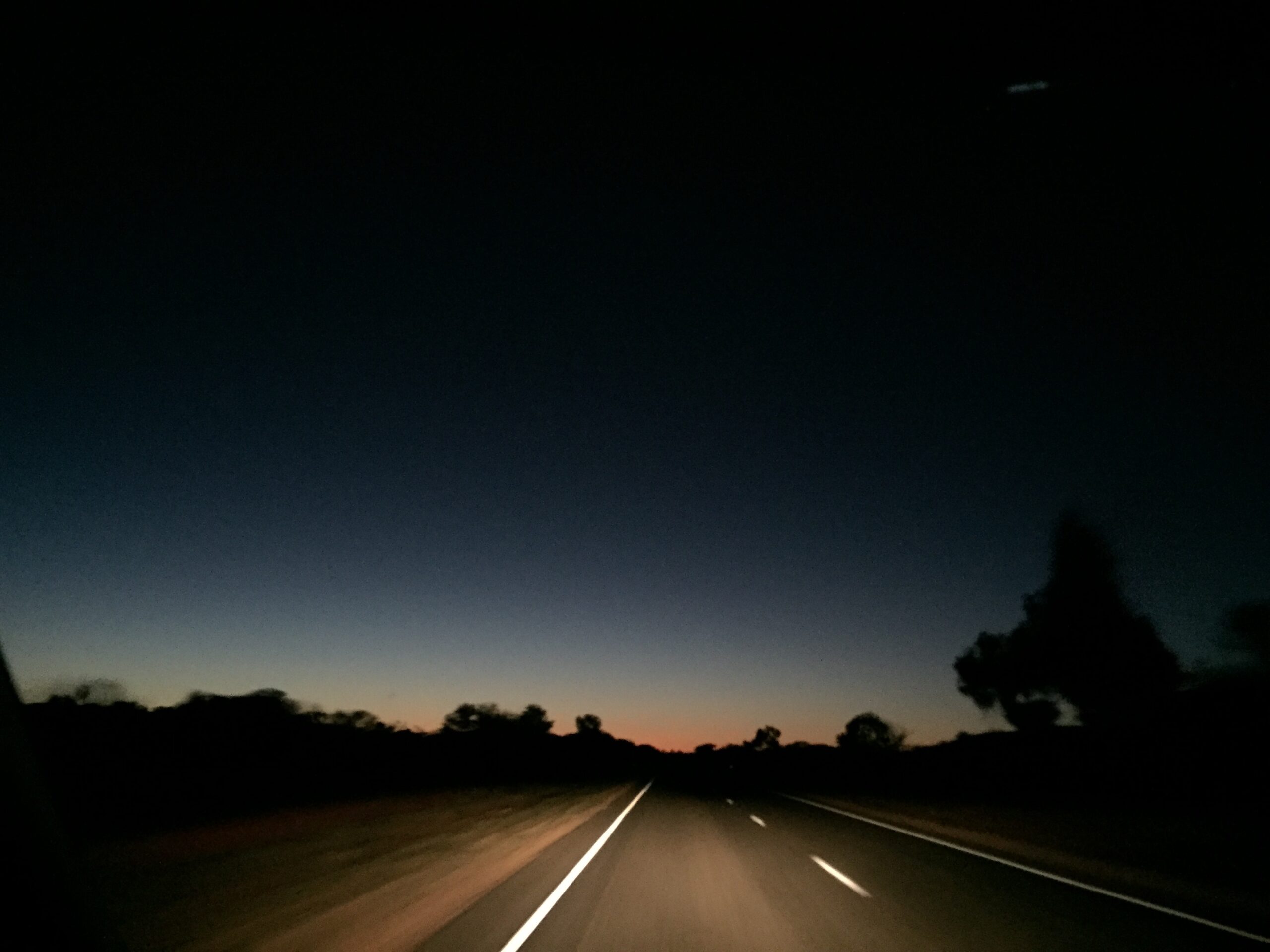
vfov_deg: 48.2
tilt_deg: +13.5
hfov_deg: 61.7
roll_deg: -2.0
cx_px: 635
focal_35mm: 29
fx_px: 1064
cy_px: 476
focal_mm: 4.15
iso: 640
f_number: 2.2
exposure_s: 1/17
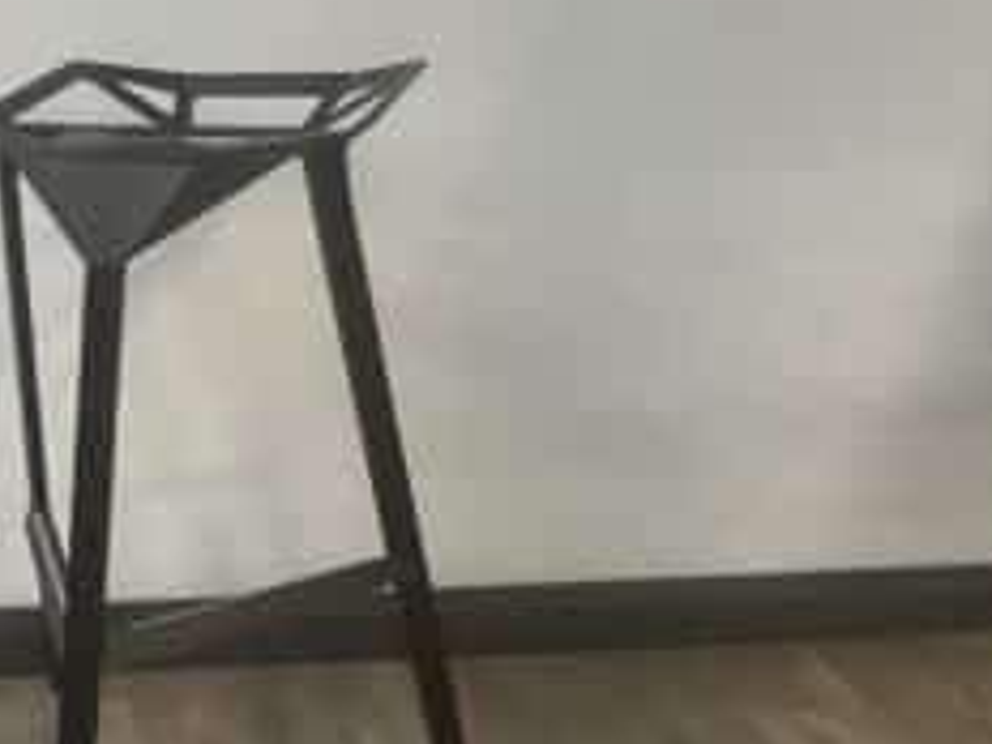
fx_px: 1605
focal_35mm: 56
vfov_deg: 26.0
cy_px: 460
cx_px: 141
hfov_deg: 33.0
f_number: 1.6
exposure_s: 1/50
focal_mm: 5.1
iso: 160
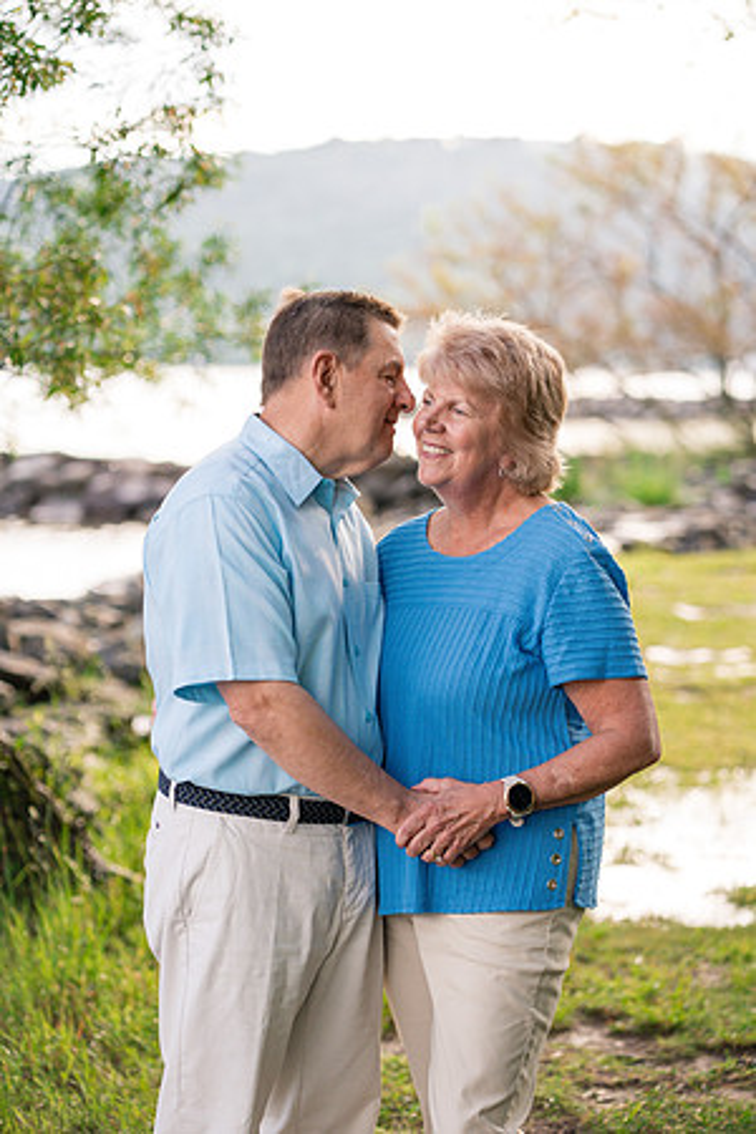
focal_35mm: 85
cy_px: 567
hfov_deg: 16.1
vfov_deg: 23.9
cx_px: 378
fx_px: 2677
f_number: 3.2
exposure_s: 1/1600
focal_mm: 85
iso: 800
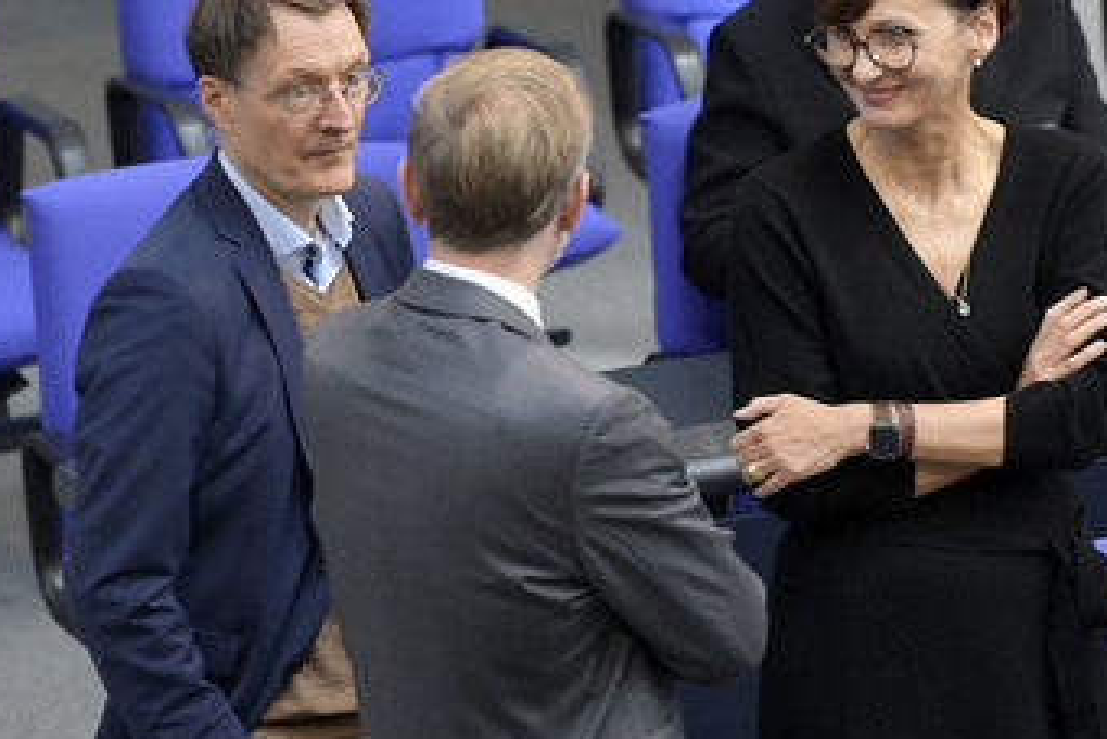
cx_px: 663
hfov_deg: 5.0
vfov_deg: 3.3
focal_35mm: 411
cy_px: 306
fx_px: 12643
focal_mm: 310
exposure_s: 1/250
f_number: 5.6
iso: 8000
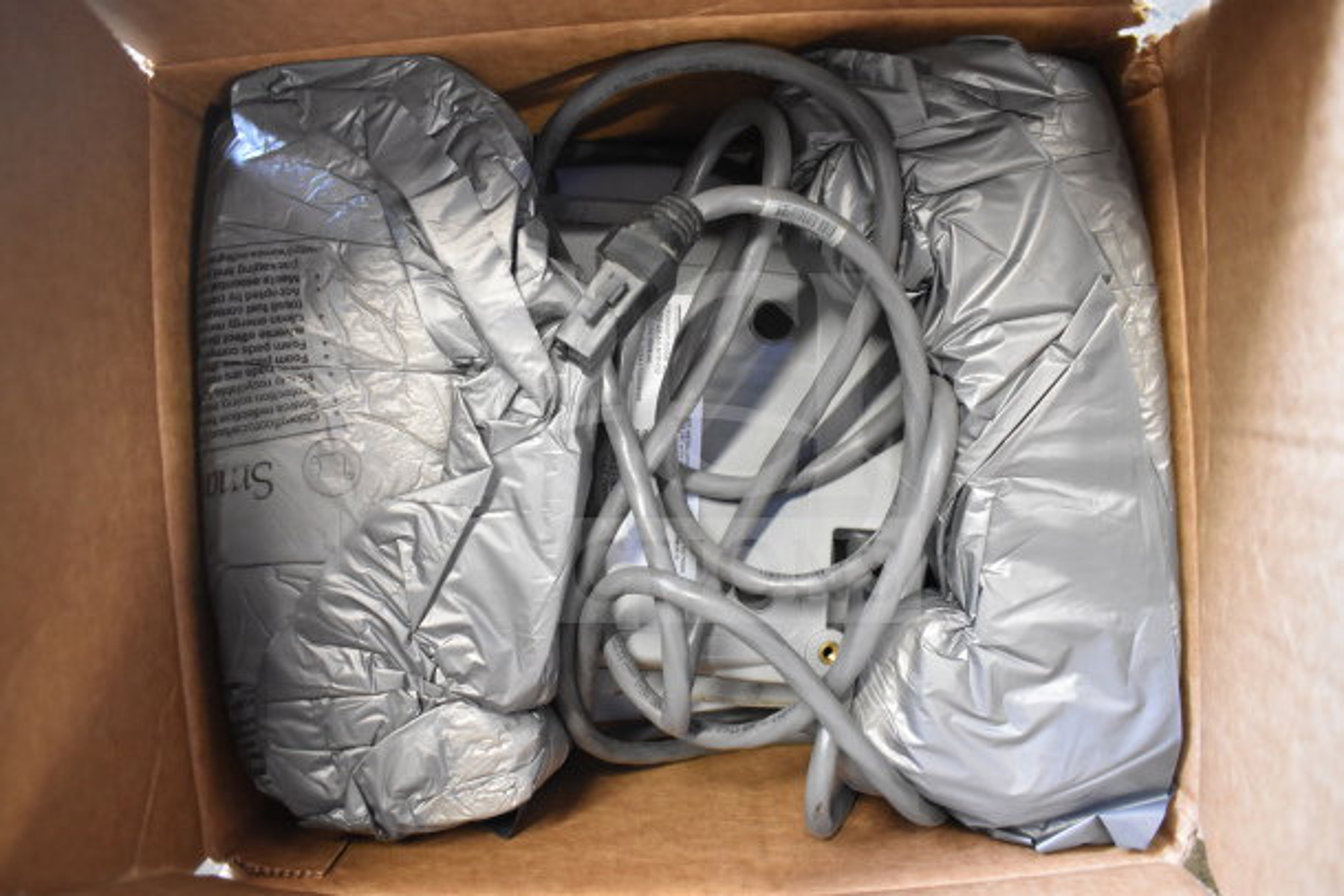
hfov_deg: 67.4
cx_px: 672
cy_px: 448
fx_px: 1008
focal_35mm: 27
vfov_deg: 48.0
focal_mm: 18
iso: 2500
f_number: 3.5
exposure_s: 1/30
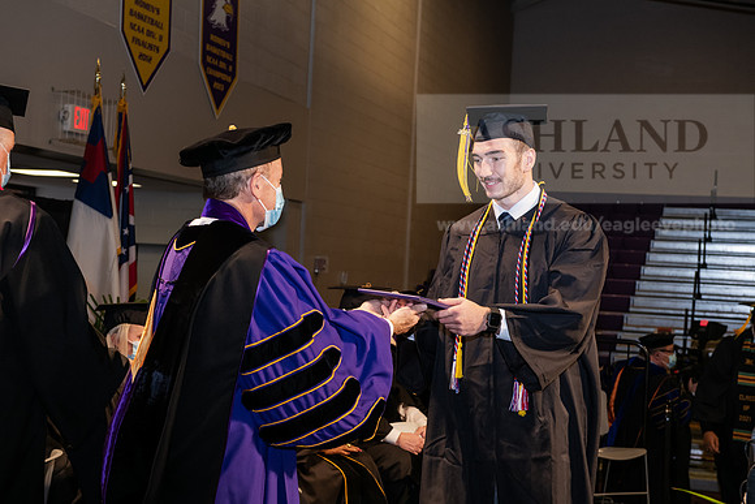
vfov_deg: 21.9
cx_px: 378
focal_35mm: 62
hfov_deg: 32.4
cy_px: 252
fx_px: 1301
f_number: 6.3
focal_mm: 62
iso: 1600
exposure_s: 1/200
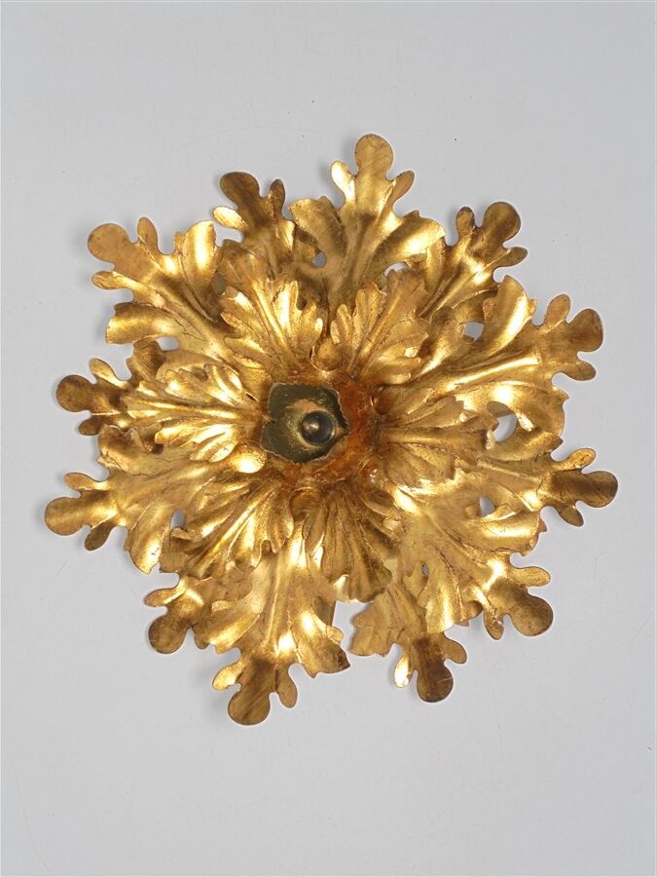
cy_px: 438
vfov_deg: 38.9
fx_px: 1240
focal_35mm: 49
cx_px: 328
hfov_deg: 29.7
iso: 160
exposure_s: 1/30
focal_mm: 8.9
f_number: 4.8
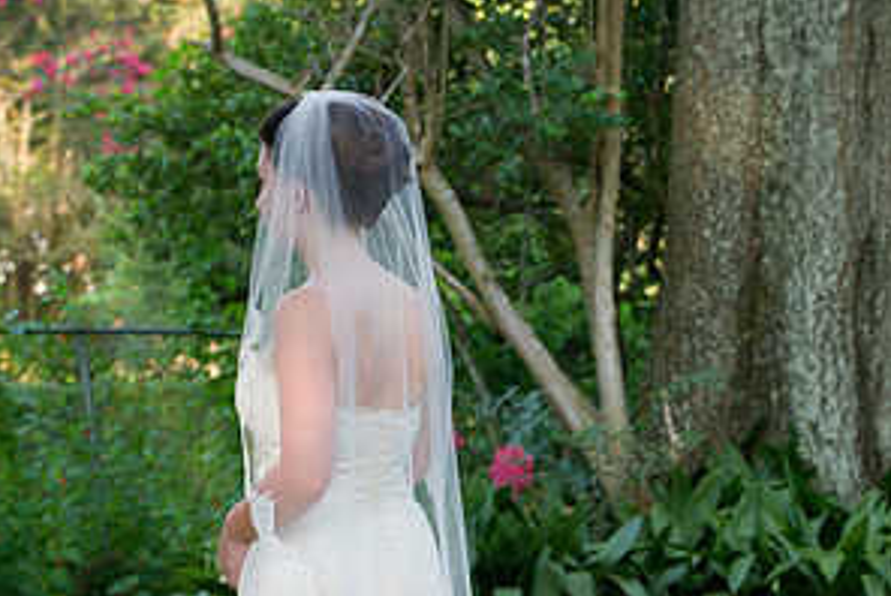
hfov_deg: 11.3
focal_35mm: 182
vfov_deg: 7.5
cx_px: 444
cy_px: 626
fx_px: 4509
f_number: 5.6
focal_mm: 120
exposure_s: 1/80
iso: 400
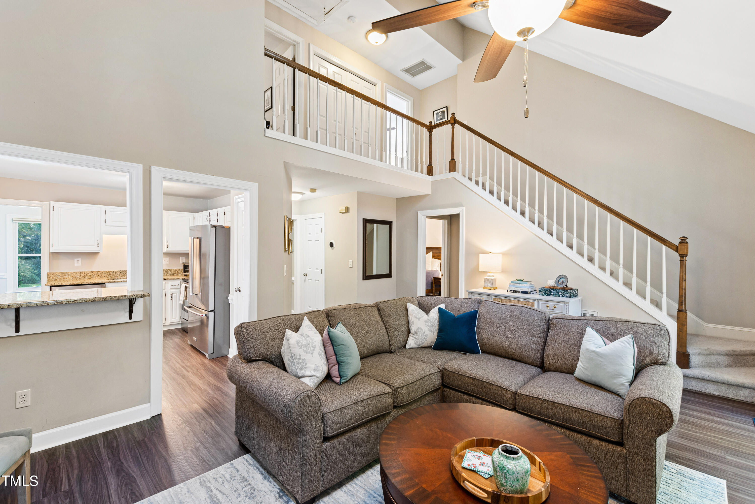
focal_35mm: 15
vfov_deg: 77.3
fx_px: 315
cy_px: 252
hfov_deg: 100.4
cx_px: 378
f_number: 8
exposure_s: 1.3
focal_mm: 10
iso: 100
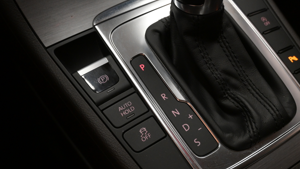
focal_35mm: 38
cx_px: 150
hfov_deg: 52.8
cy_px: 101
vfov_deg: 31.1
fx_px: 302
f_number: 5.6
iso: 2500
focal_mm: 24
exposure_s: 1/125
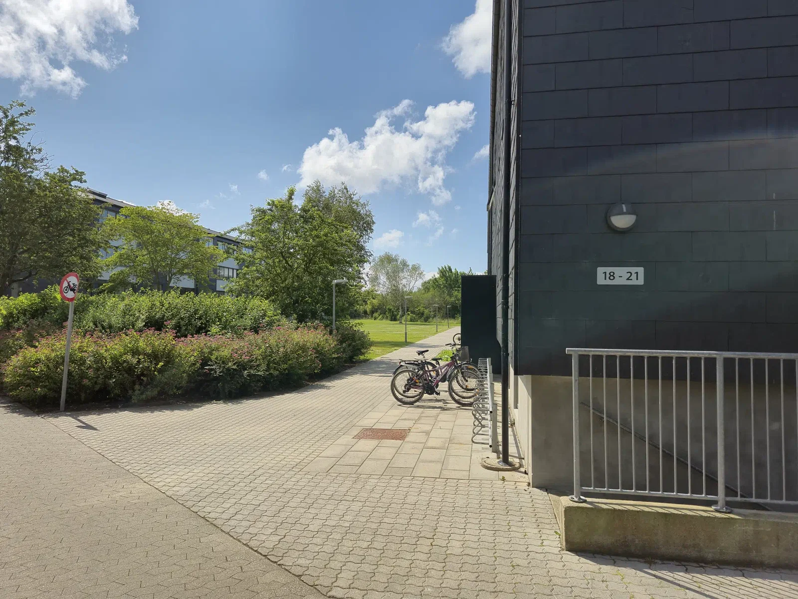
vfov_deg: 58.9
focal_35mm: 23
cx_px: 399
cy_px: 300
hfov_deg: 73.9
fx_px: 530
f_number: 1.8
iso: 25
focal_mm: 5.4
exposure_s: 1/2688
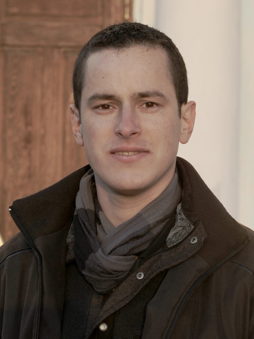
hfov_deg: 19.4
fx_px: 744
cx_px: 127
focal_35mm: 76
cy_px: 161
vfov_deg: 25.7
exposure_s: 1/200
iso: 640
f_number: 7.1
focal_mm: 70
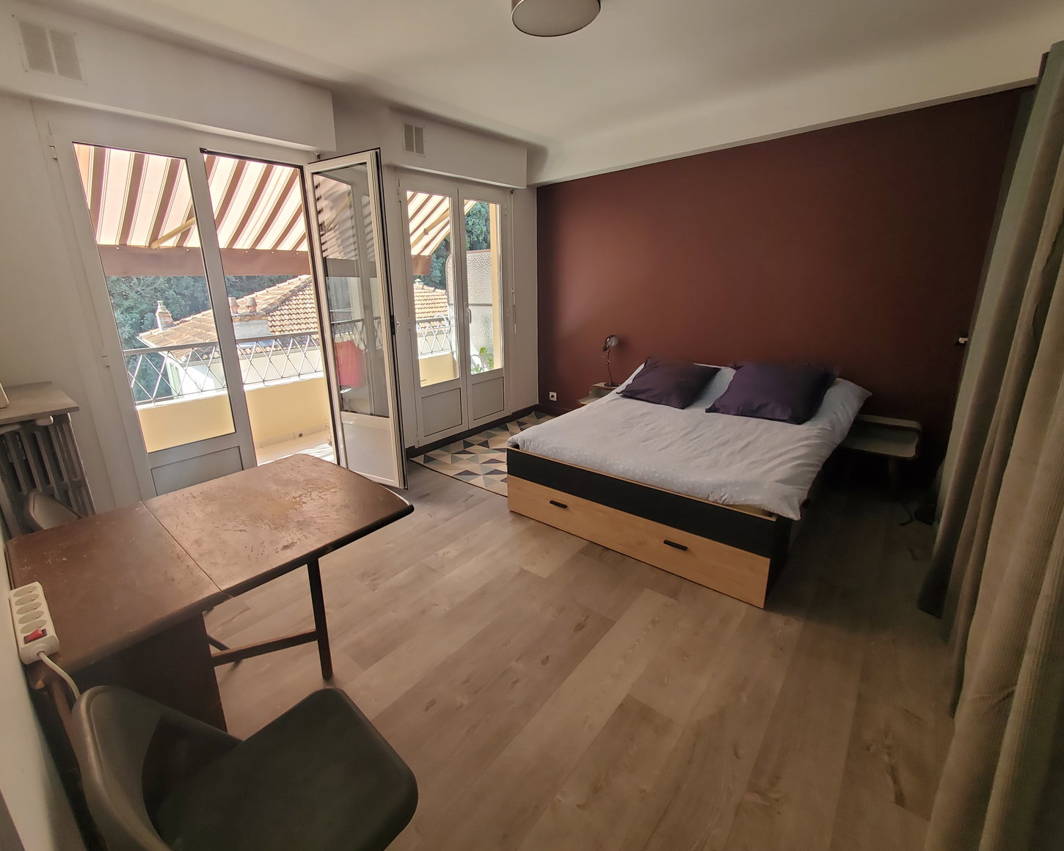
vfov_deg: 88.0
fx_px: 441
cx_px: 493
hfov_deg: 100.5
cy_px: 420
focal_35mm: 14
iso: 64
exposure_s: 1/35
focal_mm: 1.8
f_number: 2.2
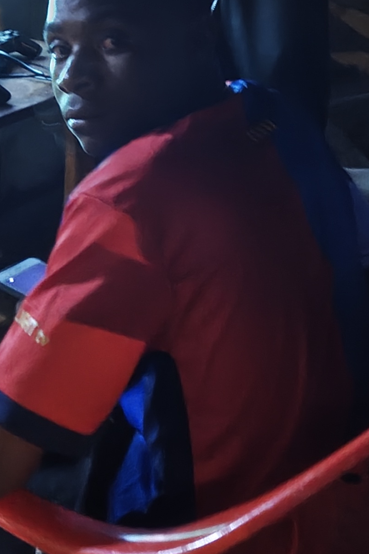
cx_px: 282
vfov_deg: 22.0
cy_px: -119
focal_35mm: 85
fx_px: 1307
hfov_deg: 16.0
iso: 11756
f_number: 1.88
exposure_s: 1/10
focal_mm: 5.56
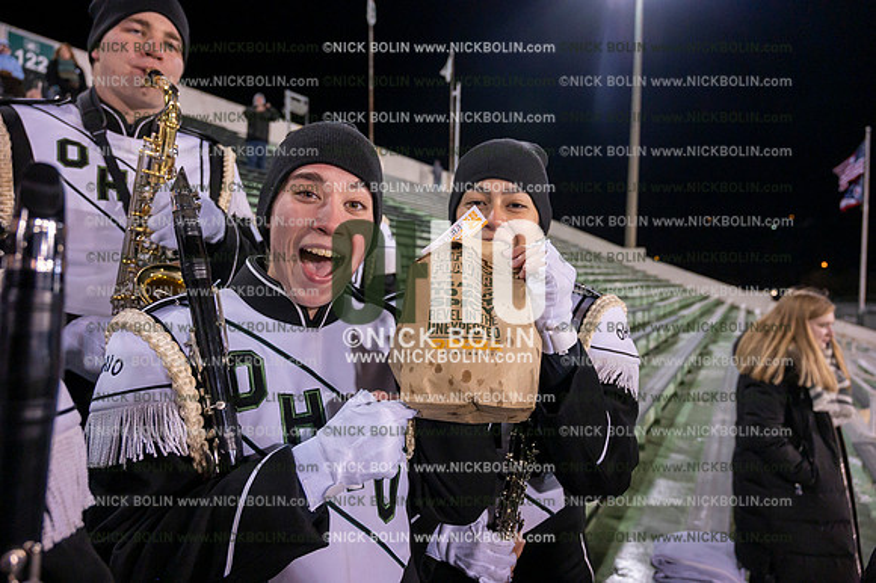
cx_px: 438
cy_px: 292
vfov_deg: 53.1
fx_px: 584
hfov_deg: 73.8
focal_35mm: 24
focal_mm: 24
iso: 5000
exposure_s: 1/640
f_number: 4.5
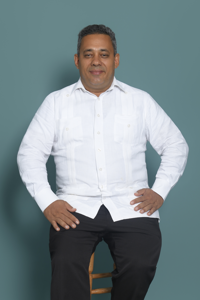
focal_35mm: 42
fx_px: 350
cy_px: 150
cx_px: 100
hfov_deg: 31.9
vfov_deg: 46.4
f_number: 7.1
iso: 400
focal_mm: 42
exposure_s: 1/125
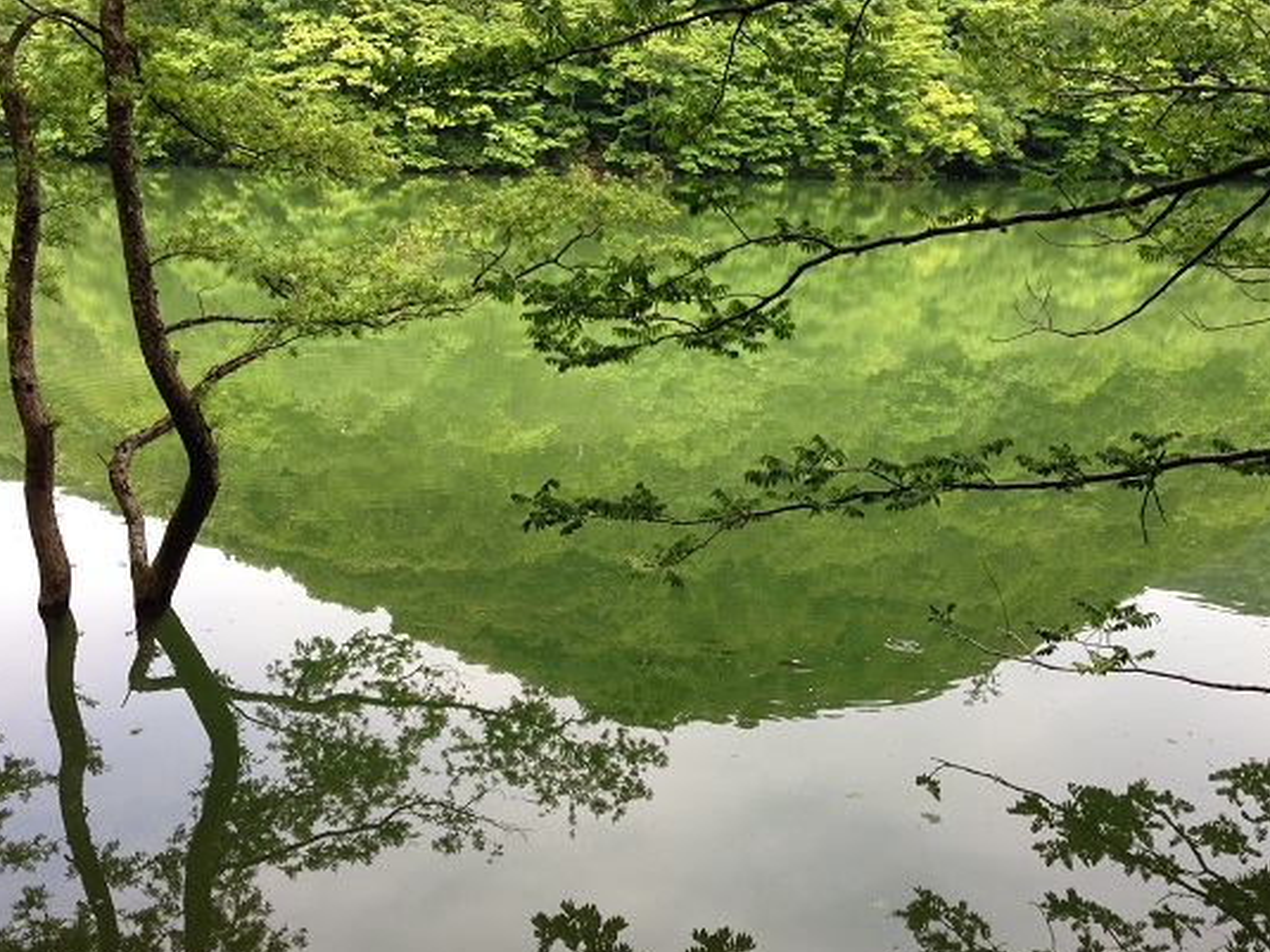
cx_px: 665
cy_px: 513
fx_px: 1357
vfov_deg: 38.6
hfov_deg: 50.1
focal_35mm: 37
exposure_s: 1/276
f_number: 2.4
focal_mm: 4.13
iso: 50
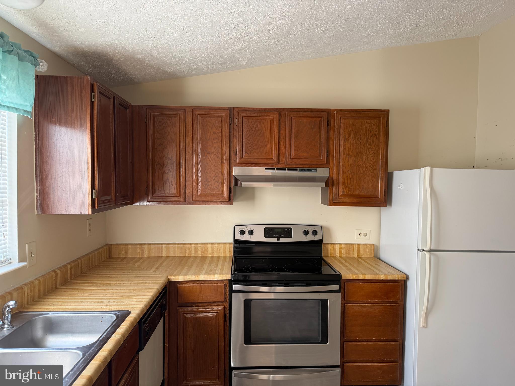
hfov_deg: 71.6
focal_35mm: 24
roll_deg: -0.9
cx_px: 258
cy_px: 193
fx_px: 357
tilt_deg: -1.6
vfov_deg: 56.8
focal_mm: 6.76
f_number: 1.78
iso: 200
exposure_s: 1/121
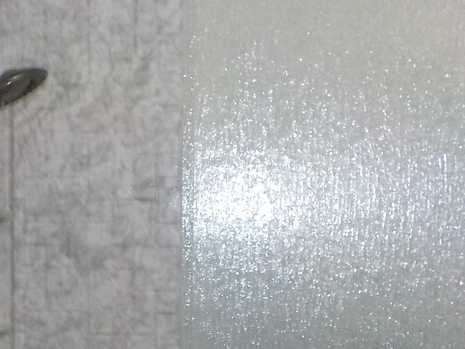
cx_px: 53
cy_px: 309
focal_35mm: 64
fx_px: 860
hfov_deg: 29.1
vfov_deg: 22.4
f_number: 3.3
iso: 800
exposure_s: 1/6
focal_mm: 4.1
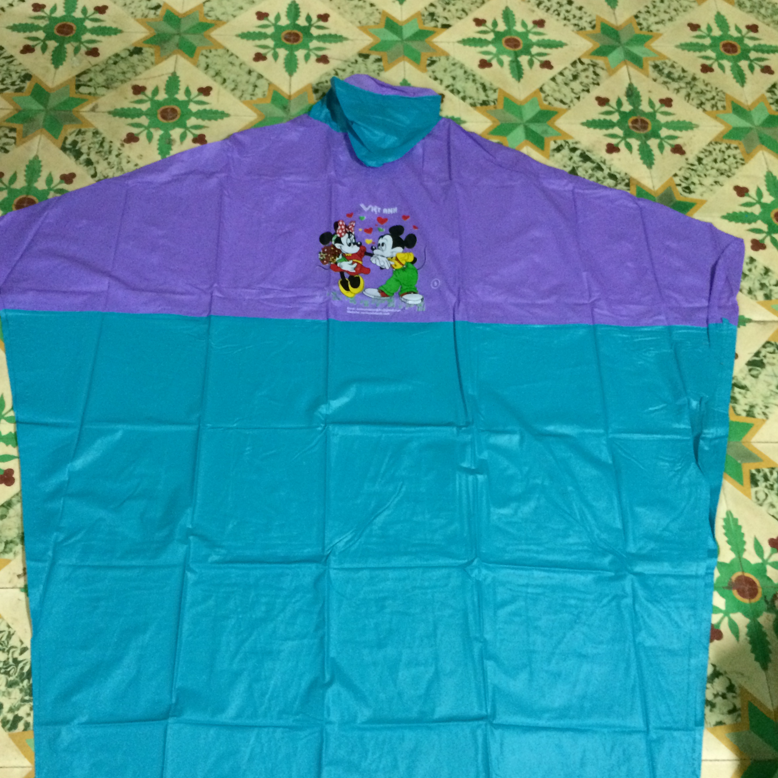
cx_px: 374
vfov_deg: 44.8
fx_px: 941
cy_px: 340
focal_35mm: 37
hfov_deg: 44.9
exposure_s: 1/15
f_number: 2.2
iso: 320
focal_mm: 4.12
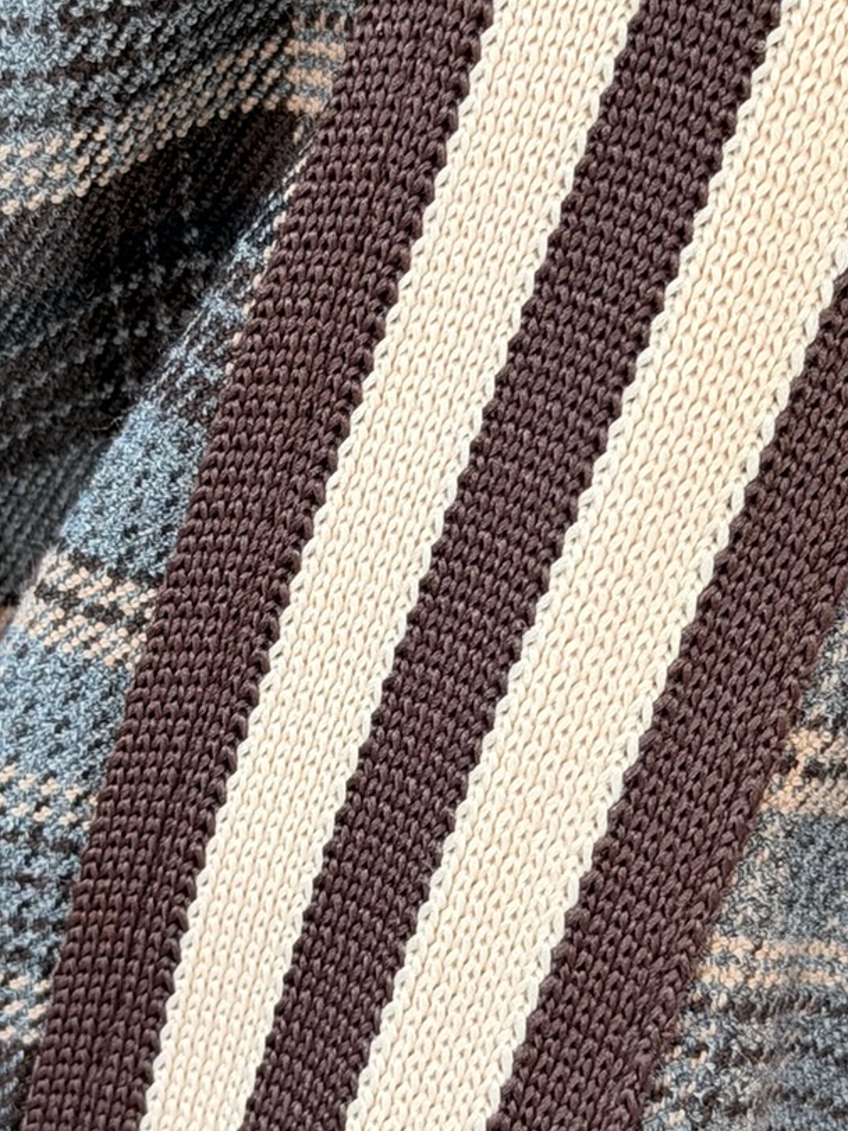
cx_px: 522
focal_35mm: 121
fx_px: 3952
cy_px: 543
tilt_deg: -22.7
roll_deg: -11.0
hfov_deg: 12.2
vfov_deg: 16.3
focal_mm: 6.76
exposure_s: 1/115
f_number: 1.78
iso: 100
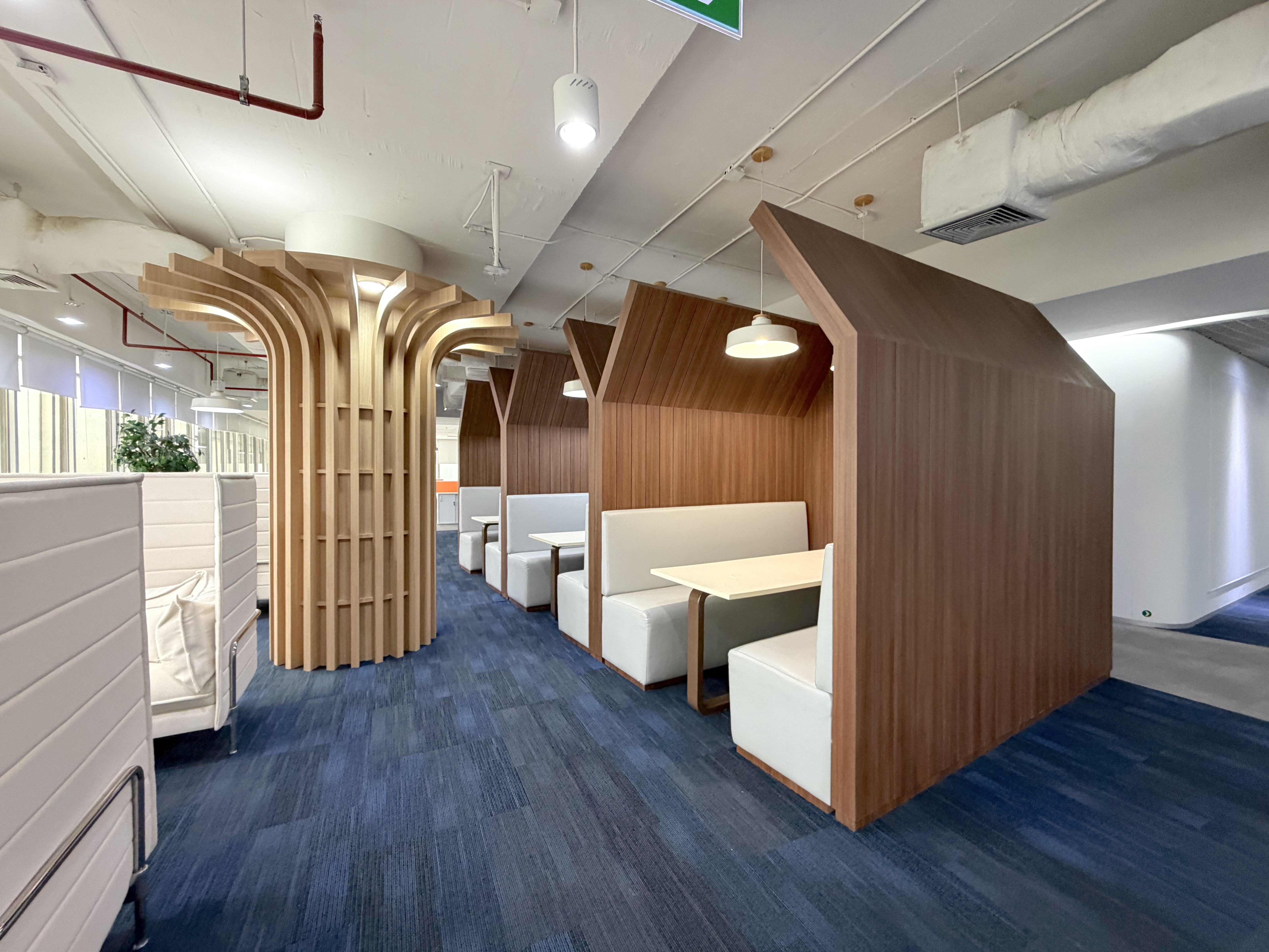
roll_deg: +0.5
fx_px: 513
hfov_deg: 102.1
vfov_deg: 85.7
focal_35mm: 14
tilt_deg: -0.1
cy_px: 476
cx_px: 634
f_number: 2.2
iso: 320
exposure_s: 1/50
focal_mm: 2.22
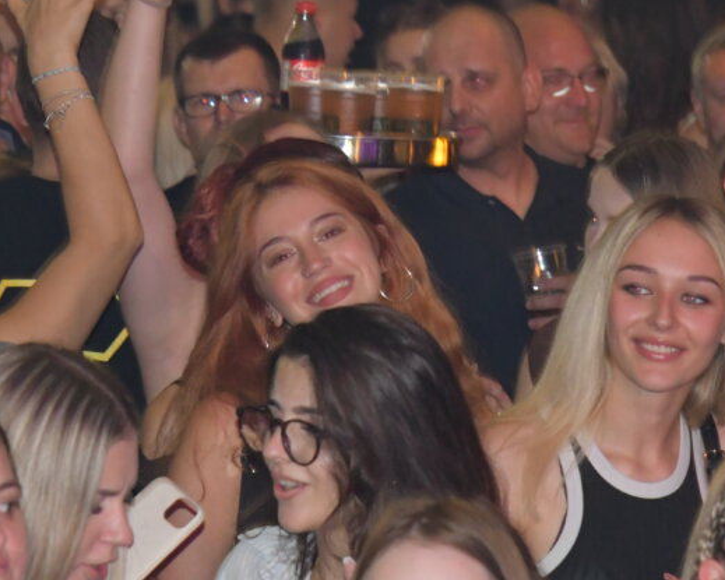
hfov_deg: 5.7
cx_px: 624
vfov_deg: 4.6
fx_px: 7273
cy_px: 386
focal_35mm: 339
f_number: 7.1
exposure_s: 1/60
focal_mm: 122
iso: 4000
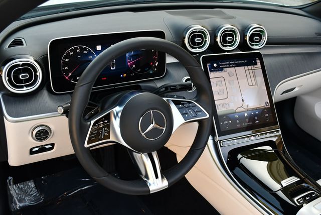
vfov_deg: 36.9
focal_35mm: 36
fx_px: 321
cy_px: 108
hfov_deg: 53.1
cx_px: 160
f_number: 4.5
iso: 400
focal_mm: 18
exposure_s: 1/250
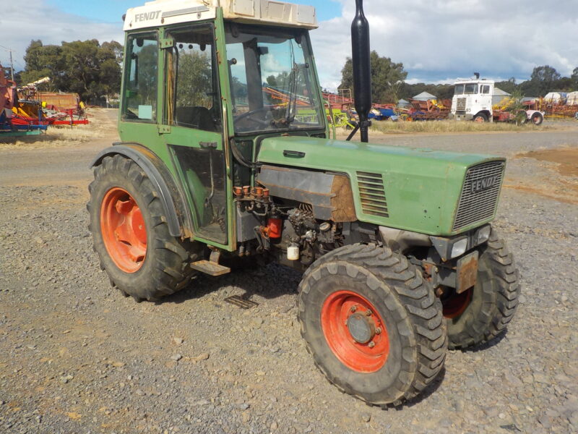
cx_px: 289
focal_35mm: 30
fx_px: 501
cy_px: 217
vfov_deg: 46.8
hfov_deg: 60.0
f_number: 3.3
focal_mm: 4.1
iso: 125
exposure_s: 1/1250
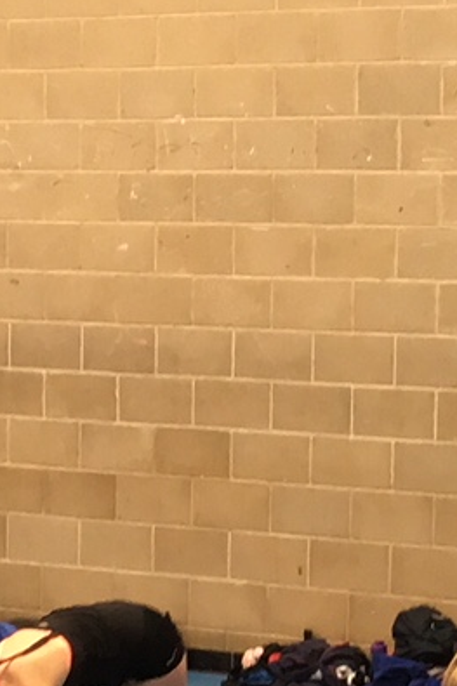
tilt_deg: -5.6
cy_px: 650
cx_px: 657
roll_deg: -2.1
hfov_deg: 8.7
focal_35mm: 154
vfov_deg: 13.2
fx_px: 2935
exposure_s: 1/33
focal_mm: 4.15
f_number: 2.2
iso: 64
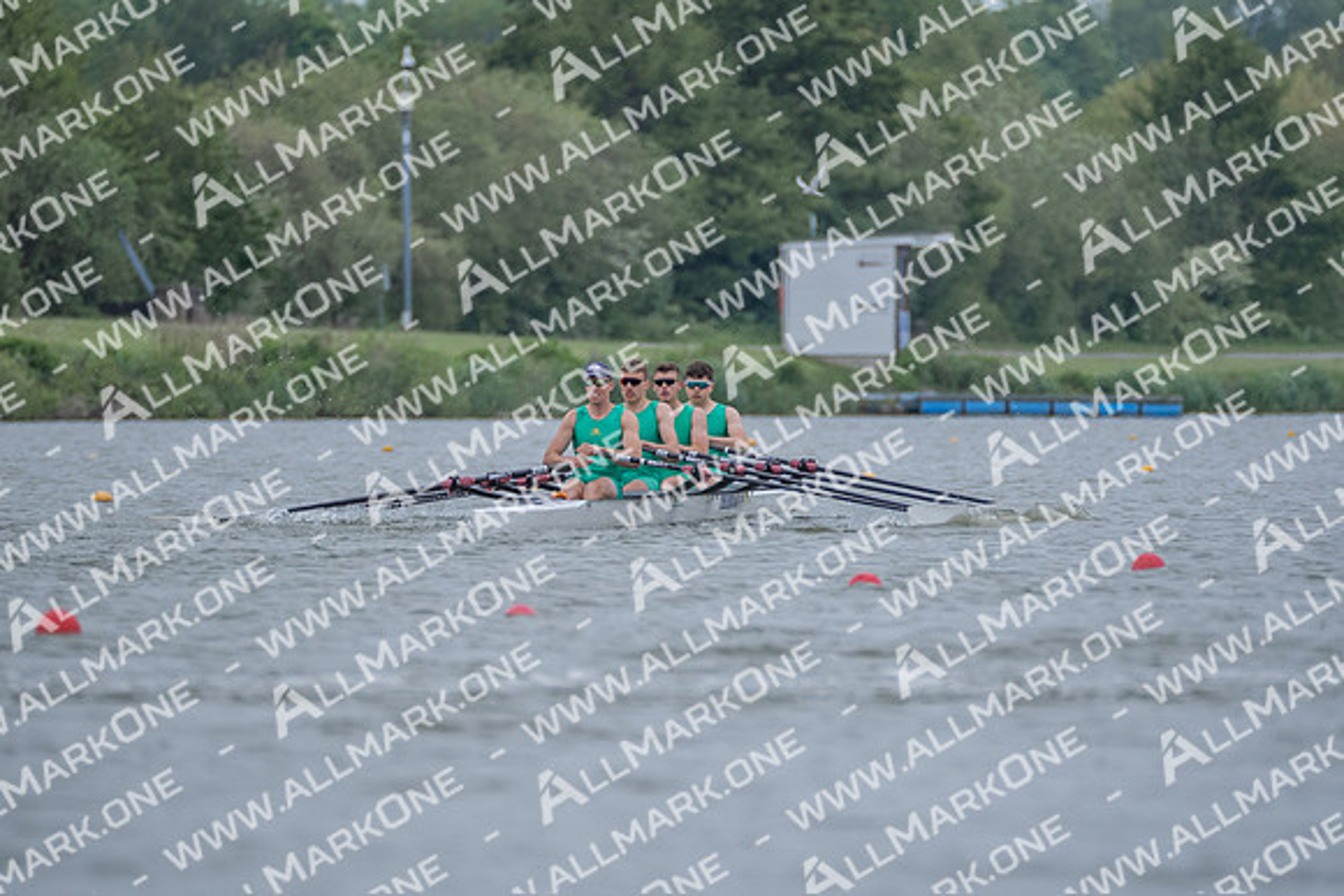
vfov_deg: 2.3
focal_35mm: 600
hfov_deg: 3.4
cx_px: 672
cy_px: 448
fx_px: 22404
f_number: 5.6
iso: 500
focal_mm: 400
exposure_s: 1/1250
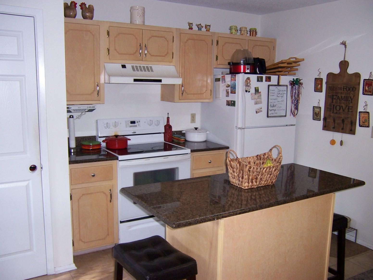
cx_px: 186
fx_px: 356
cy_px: 140
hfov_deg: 55.4
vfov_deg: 42.9
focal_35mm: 33
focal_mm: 5.5
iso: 140
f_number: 2.8
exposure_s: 1/60
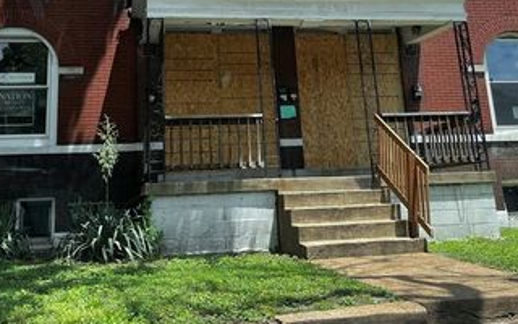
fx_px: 607
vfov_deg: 28.8
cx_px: 233
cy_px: 38
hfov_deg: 46.1
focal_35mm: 43
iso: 50
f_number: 1.6
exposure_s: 1/992
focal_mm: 5.1
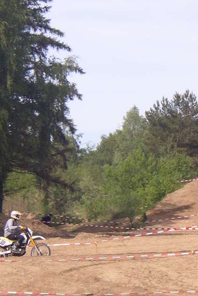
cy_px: 159
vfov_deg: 10.9
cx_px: 89
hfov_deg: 7.3
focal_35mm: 189
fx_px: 1557
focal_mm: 16
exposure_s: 1/400
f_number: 3.9
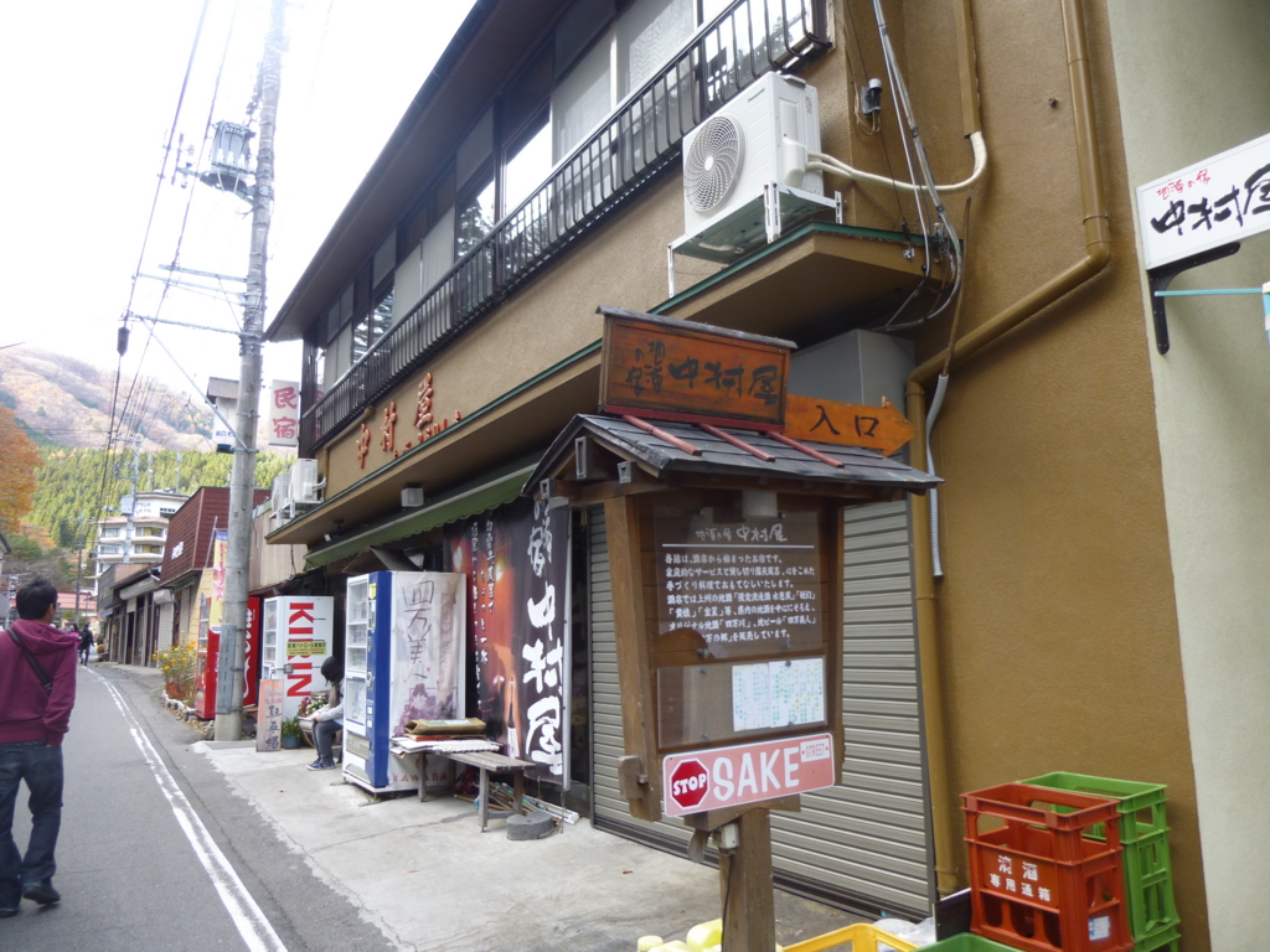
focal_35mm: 25
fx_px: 917
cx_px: 635
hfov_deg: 69.4
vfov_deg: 54.9
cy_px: 476
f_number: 3.1
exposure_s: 1/60
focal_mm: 4.5
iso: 100
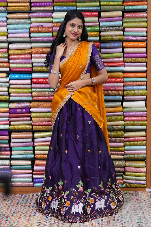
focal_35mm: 82
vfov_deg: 24.8
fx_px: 516
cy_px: 114
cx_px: 76
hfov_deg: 16.6
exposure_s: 1/60
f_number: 4
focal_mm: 55
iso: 400
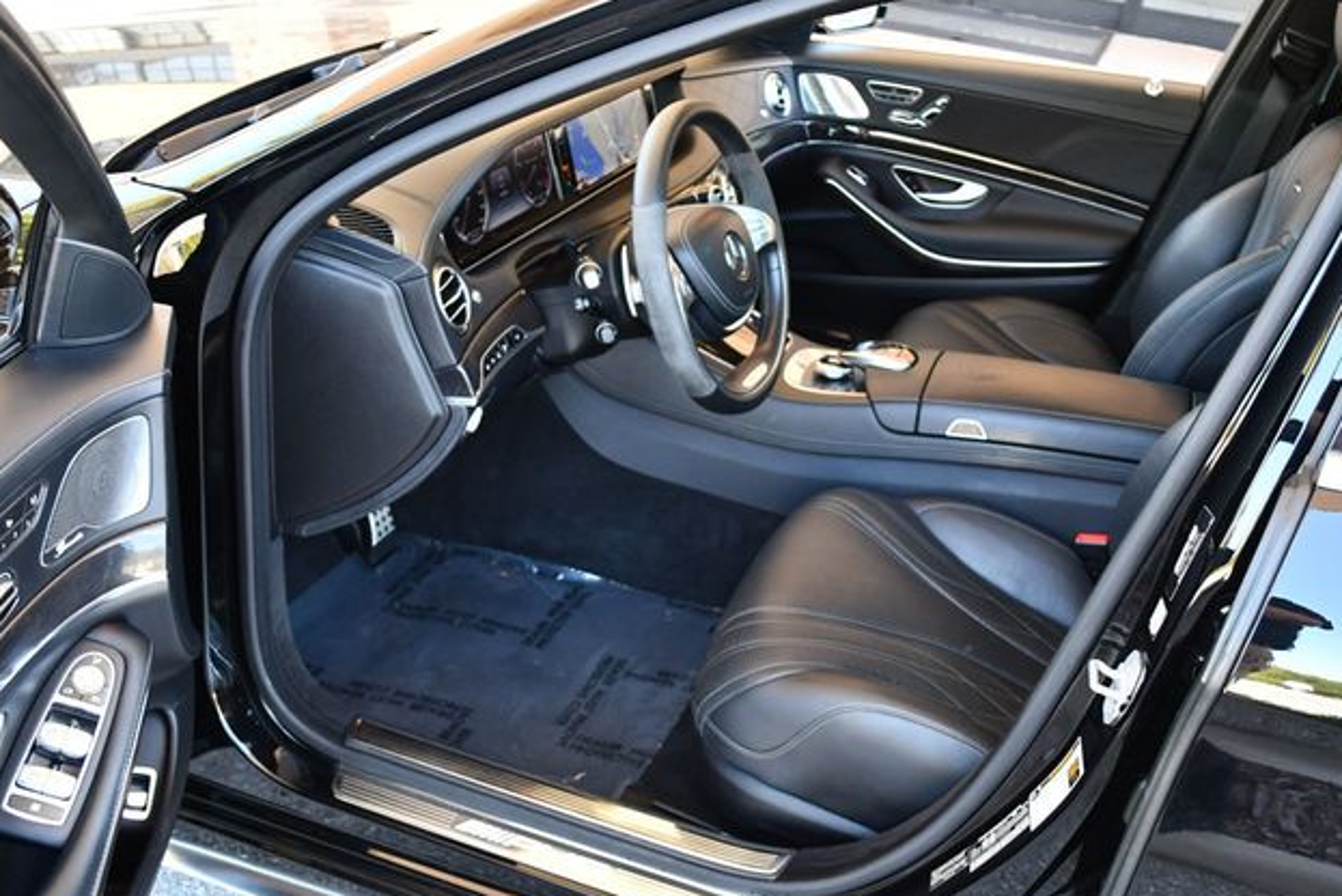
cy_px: 457
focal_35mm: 37
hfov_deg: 51.9
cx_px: 672
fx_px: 1380
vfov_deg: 36.0
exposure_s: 1/125
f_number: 3.5
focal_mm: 18
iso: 800
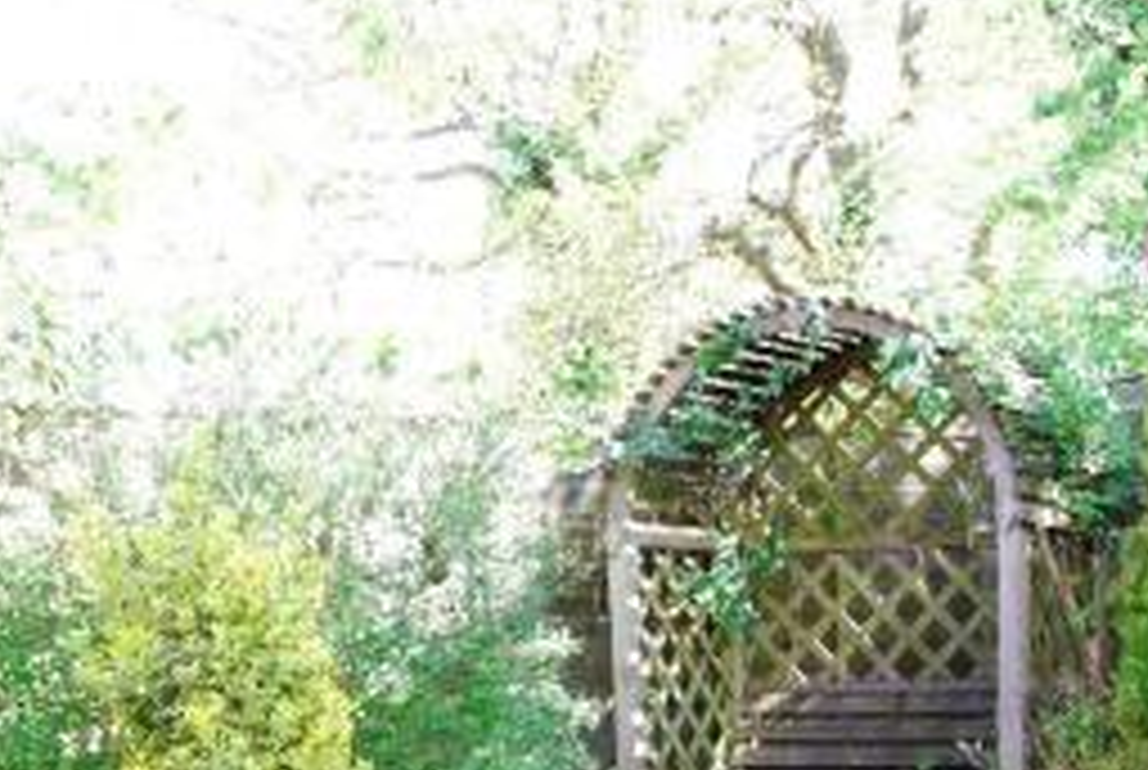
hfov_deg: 29.1
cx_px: 437
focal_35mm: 69
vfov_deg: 19.0
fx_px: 2204
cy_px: 849
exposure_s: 1/100
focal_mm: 18
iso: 800
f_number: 5.6
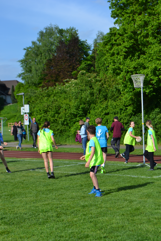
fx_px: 553
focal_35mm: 82
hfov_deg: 16.6
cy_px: 120
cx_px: 80
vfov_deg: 24.6
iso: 100
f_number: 8
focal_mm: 55
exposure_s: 1/250
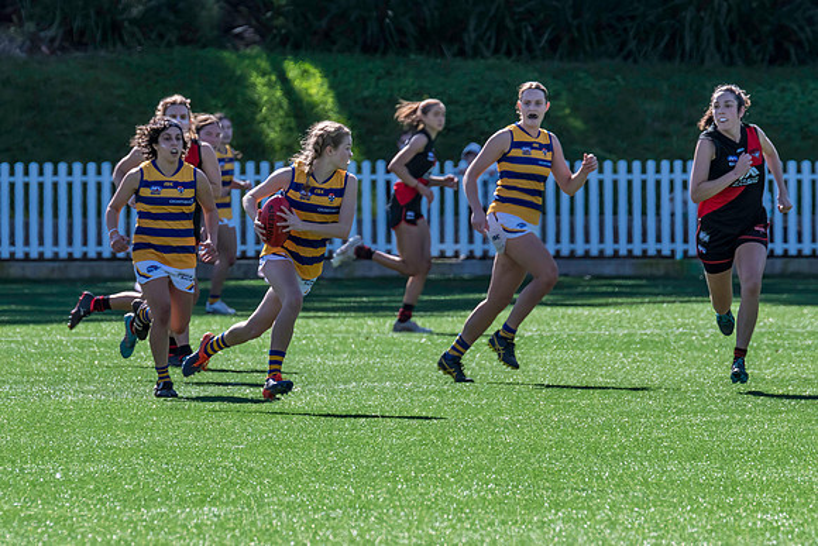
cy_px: 328
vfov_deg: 2.3
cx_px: 283
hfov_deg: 3.4
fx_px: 13770
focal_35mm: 606
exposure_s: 1/1600
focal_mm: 420
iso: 800
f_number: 9
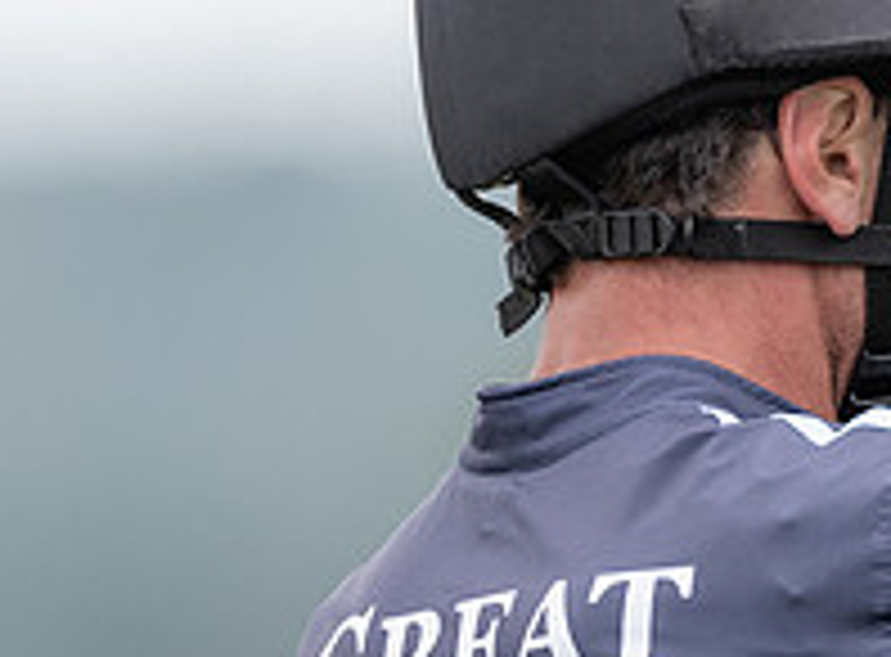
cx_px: 879
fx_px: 47485
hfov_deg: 1.1
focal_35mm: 1856
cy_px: 549
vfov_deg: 0.8
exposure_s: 1/1600
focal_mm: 500
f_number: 4.5
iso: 400
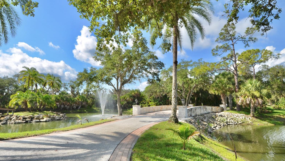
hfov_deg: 52.8
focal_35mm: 38
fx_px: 287
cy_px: 92
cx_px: 142
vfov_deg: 31.2
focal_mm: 24
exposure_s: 1/320
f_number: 9
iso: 100
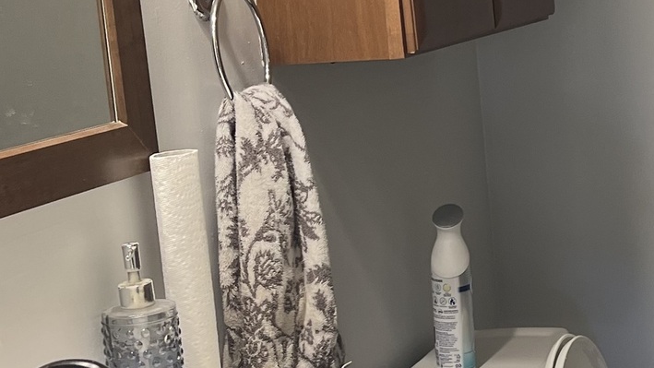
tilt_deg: -7.3
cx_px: 576
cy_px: 147
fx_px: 1596
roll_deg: +4.3
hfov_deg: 22.6
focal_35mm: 92
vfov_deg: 13.2
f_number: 1.5
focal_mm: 5.7
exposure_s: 1/60
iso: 80
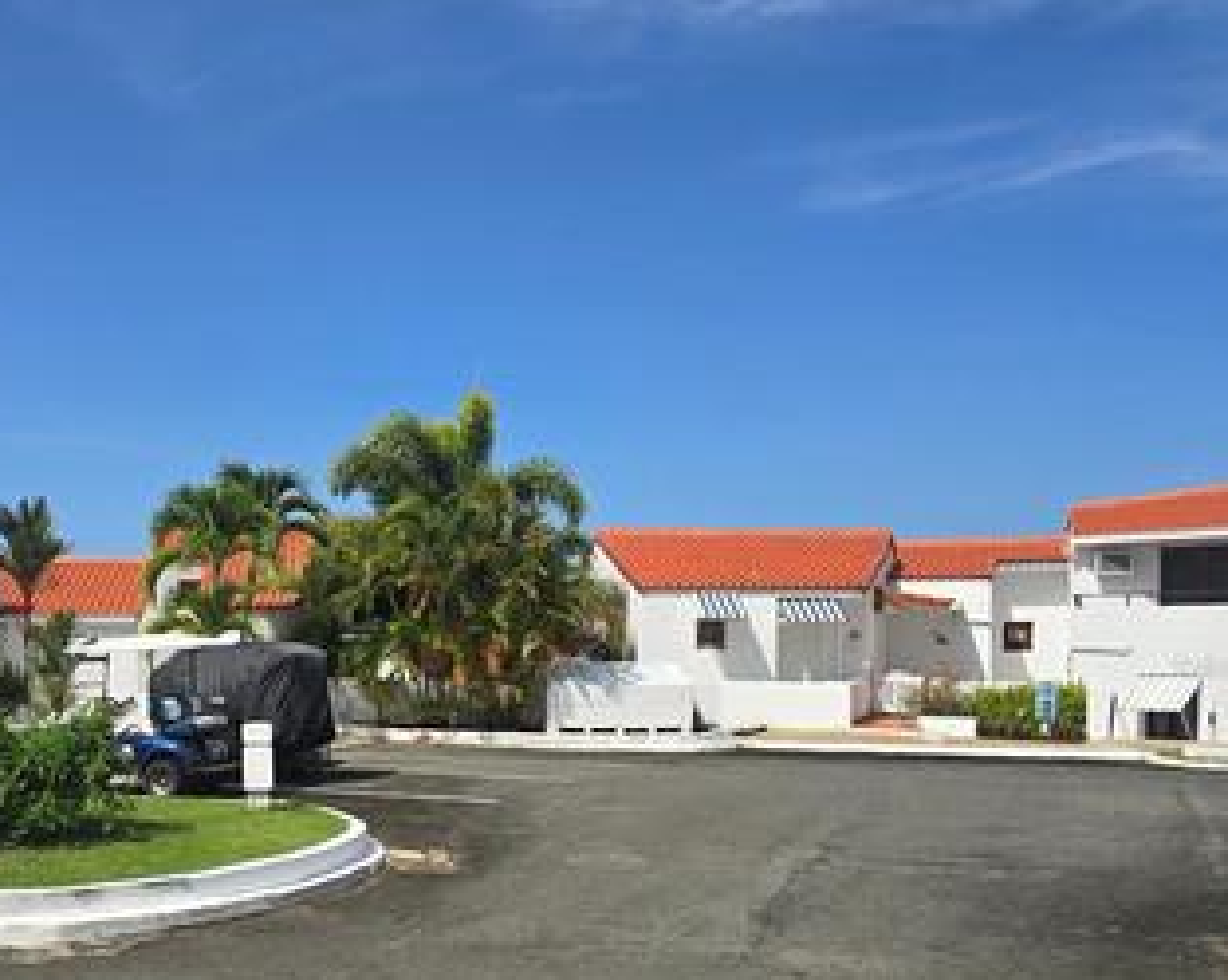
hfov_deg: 48.3
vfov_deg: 40.5
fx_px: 1307
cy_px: 667
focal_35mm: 36
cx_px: 303
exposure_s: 1/1027
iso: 12
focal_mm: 6.3
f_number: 1.7
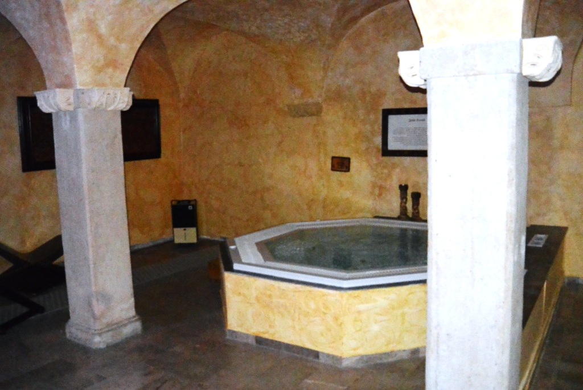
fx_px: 470
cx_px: 292
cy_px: 195
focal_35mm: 29
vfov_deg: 45.1
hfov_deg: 63.6
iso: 3200
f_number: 3.5
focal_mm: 11
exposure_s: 1/15
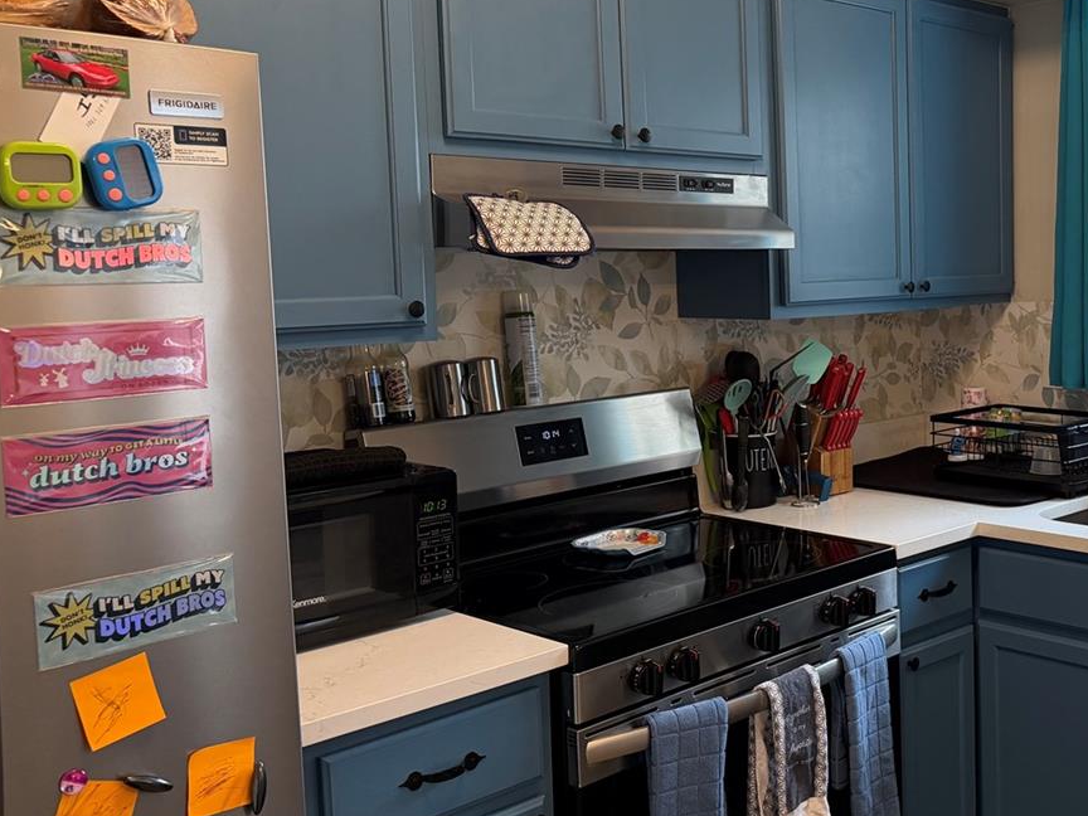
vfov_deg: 35.9
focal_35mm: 40
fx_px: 1257
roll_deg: +1.1
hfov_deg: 44.4
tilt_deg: -4.3
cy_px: 359
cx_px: 879
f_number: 1.78
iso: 250
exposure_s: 1/120
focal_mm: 6.76
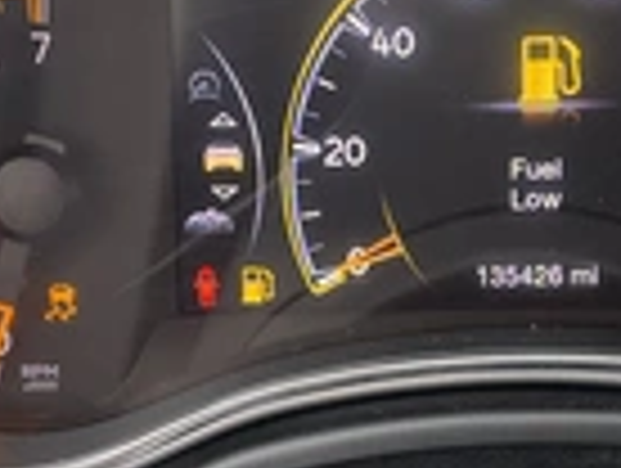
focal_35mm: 84
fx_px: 1510
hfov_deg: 23.2
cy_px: 292
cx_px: 382
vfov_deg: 17.6
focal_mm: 3
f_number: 1.8
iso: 100
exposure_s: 1/60
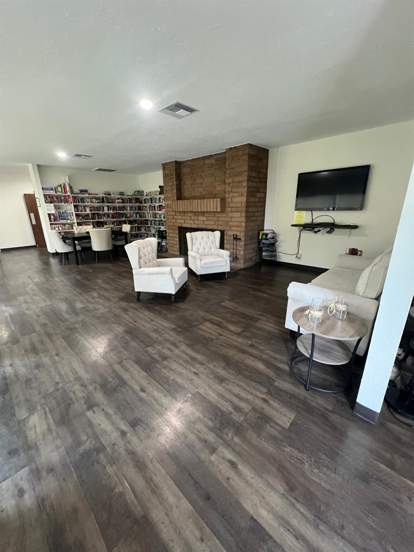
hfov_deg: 89.9
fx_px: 207
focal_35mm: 13
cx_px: 207
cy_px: 276
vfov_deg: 106.2
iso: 500
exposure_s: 1/60
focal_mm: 1.57
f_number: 1.8
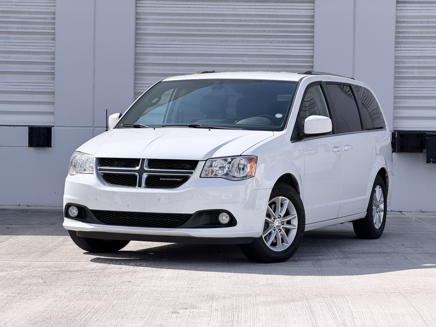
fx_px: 1260
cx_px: 218
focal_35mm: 100
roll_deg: -1.3
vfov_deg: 14.8
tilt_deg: -1.0
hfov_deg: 19.6
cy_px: 164
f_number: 2.8
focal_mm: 16.89
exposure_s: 1/631
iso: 20
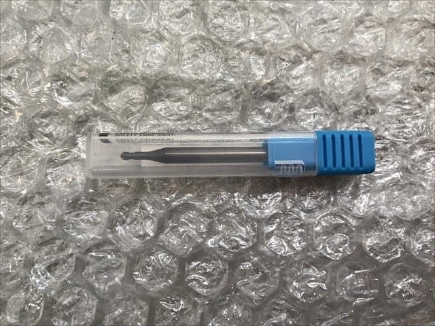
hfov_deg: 63.4
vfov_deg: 49.7
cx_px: 218
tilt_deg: -82.6
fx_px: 352
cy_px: 163
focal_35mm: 28
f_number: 1.8
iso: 32
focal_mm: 3.99
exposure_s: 1/60
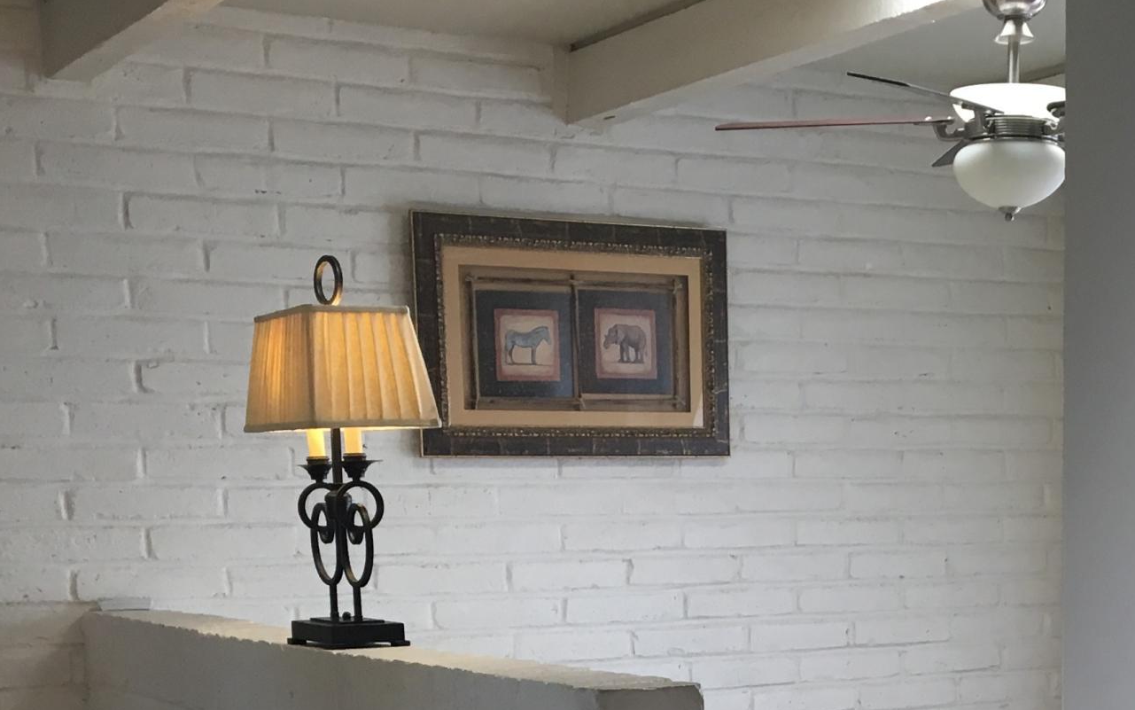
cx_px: 873
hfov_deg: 28.1
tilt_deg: -8.5
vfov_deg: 17.4
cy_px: 824
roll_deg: -0.7
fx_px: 2227
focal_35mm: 72
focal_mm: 4.15
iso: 64
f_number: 2.2
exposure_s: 1/30
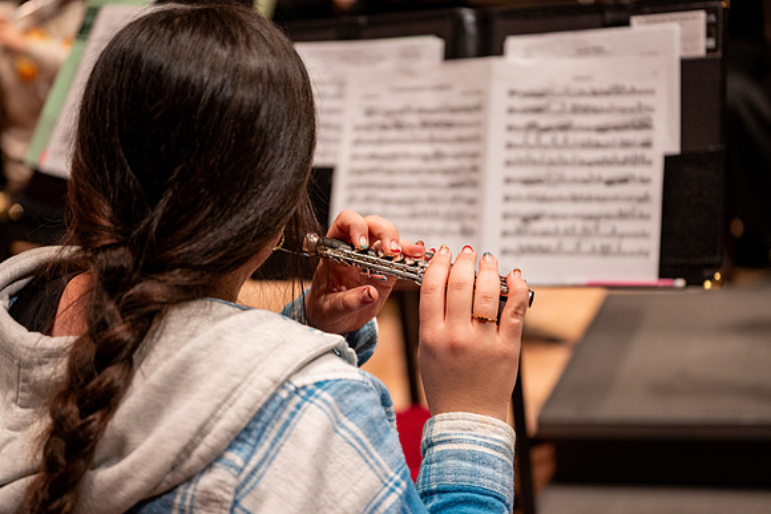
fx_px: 1499
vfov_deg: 19.5
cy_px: 257
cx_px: 386
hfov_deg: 28.8
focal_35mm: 70
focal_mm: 70
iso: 640
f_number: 2.8
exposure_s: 1/400
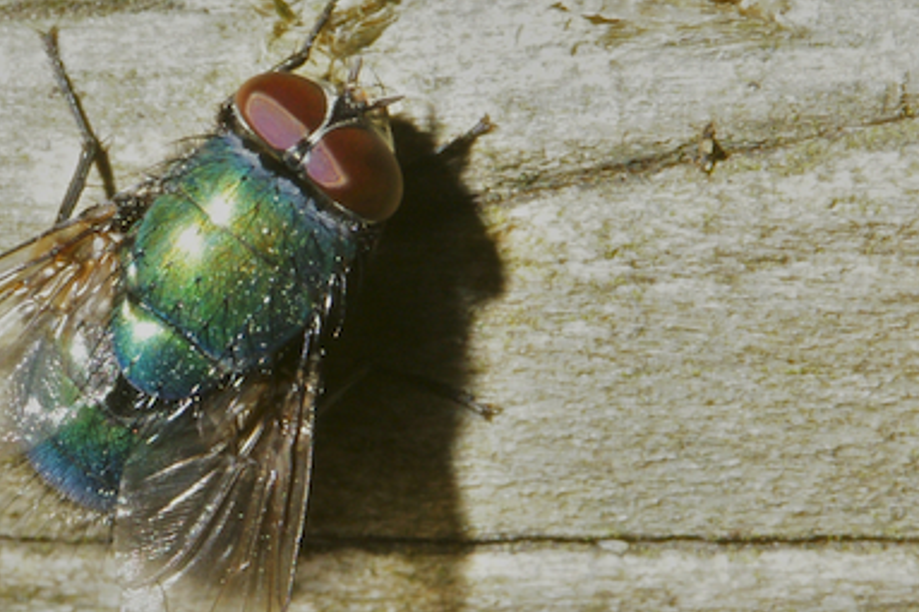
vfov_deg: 3.9
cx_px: 300
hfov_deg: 5.9
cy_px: 374
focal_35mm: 351
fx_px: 8956
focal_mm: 140
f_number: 16
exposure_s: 1/250
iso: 400
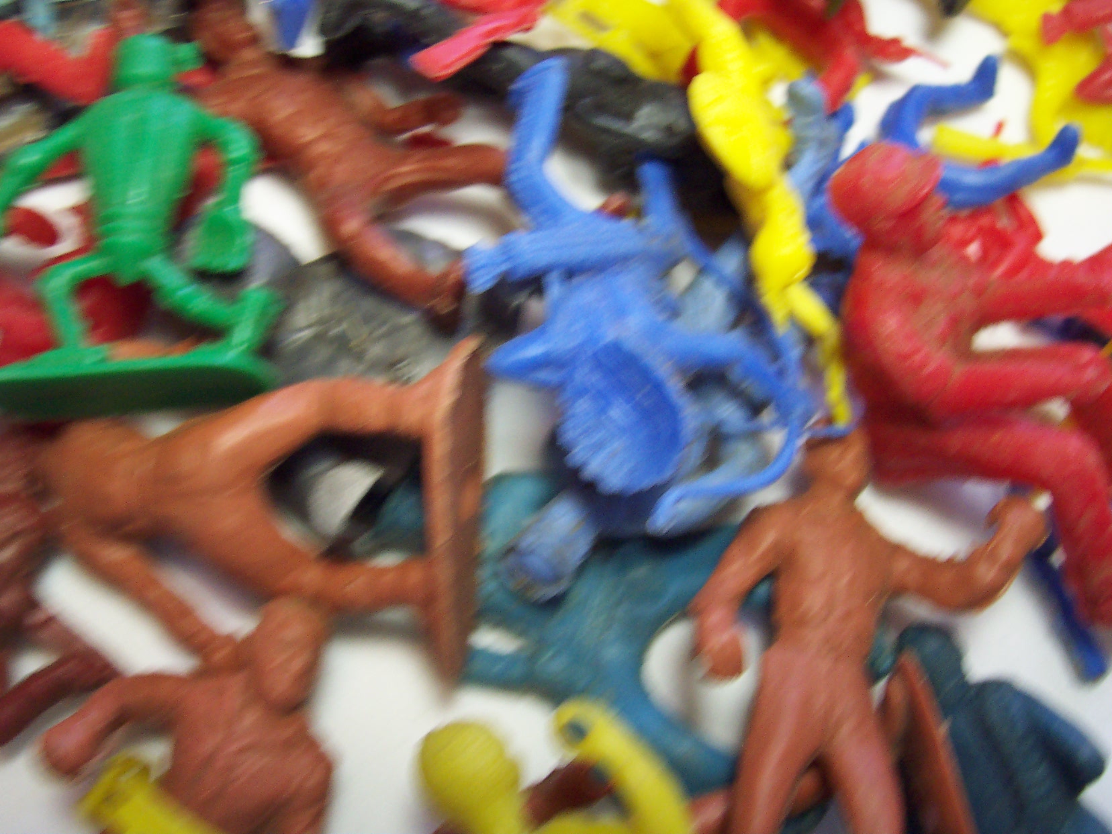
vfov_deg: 38.7
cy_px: 417
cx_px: 556
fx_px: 1189
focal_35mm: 37
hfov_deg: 50.1
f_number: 2.8
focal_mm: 5.6
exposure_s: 1/30
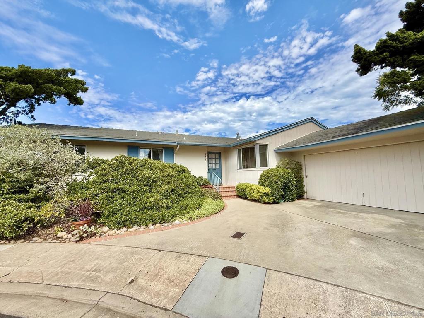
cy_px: 159
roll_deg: +1.3
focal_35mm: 14
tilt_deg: +6.2
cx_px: 212
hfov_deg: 102.1
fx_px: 171
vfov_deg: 85.7
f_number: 2.2
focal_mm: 2.22
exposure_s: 1/2611
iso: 50
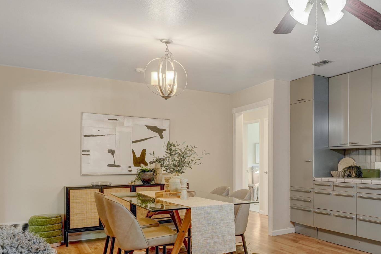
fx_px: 328
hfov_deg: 52.6
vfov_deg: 42.1
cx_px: 346
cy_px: 157
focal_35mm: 31
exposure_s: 1/13
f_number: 8
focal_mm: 14
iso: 640
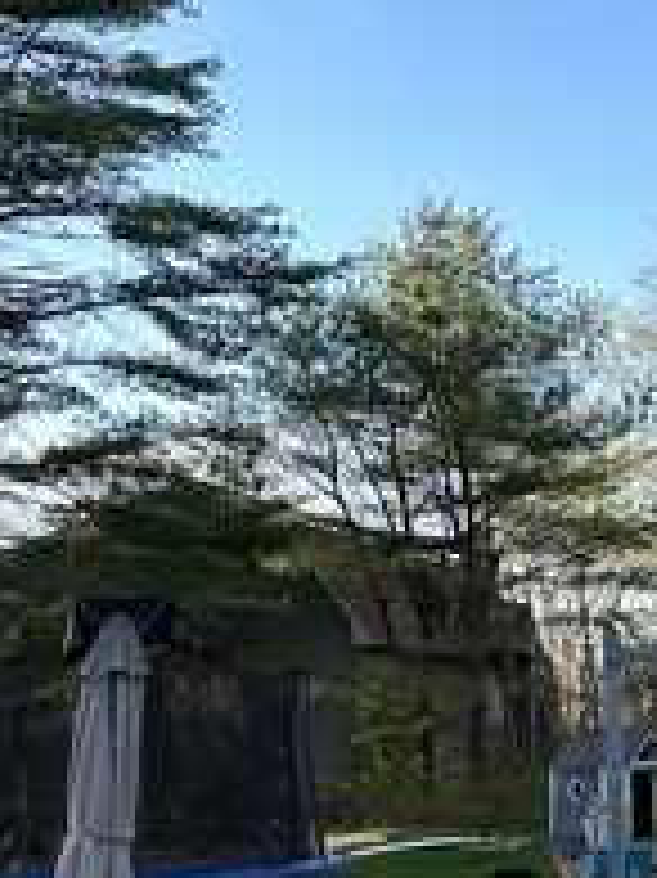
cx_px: 864
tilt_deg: +4.3
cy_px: 556
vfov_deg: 23.8
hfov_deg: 16.9
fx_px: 2077
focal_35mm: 82
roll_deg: +1.5
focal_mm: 6.86
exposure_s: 1/1029
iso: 80
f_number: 1.78
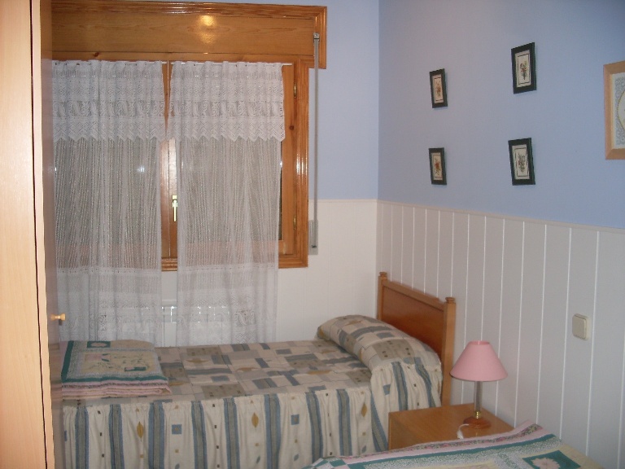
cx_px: 312
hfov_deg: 49.0
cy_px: 234
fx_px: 686
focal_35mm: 38
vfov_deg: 37.7
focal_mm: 6.3
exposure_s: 1/45
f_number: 2.8
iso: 100
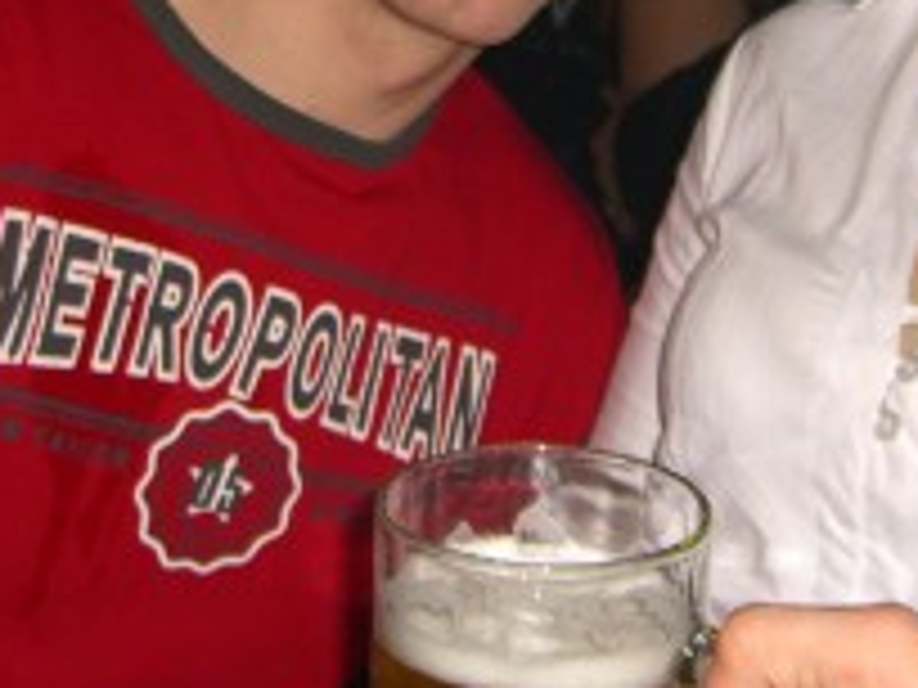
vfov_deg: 13.1
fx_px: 2970
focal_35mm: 112
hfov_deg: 17.6
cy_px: 22
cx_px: 536
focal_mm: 7.9
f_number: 2.8
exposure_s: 1/60
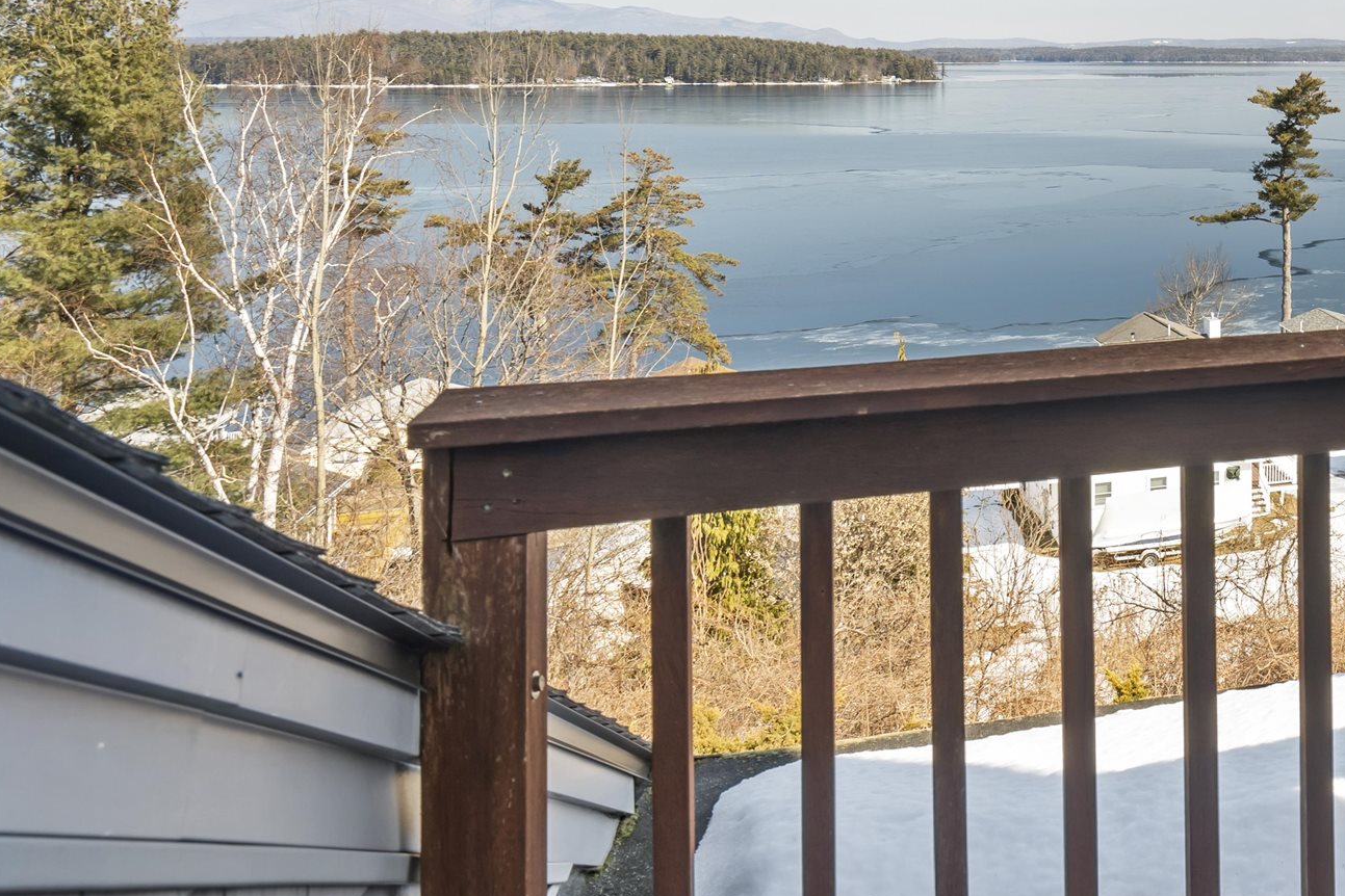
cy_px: 78
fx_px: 1420
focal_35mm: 38
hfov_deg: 39.8
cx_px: 1526
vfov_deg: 33.1
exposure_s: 1/80
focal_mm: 16
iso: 80
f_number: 8
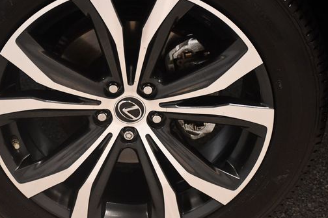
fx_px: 774
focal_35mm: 85
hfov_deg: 23.9
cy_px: 105
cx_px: 131
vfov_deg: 16.1
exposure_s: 1/100
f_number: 4.5
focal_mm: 45
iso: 3200
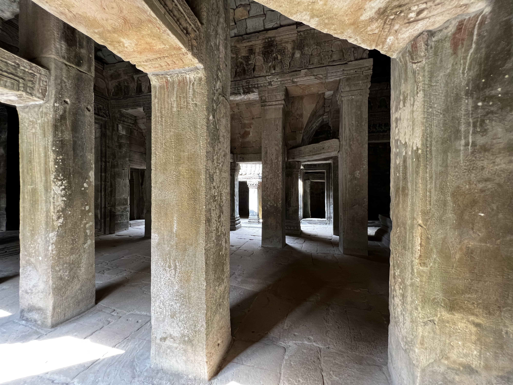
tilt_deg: -1.3
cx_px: 256
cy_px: 192
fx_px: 193
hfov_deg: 106.2
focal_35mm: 13
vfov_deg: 89.9
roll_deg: -0.1
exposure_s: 1/99
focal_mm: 1.57
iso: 160
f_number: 1.8
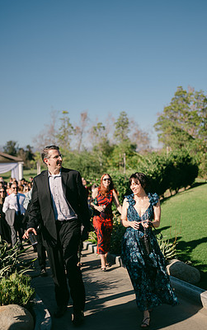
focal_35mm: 40
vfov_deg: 49.2
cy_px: 181
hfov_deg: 32.0
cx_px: 121
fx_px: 361
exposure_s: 1/6400
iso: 64
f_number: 1.3
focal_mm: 35
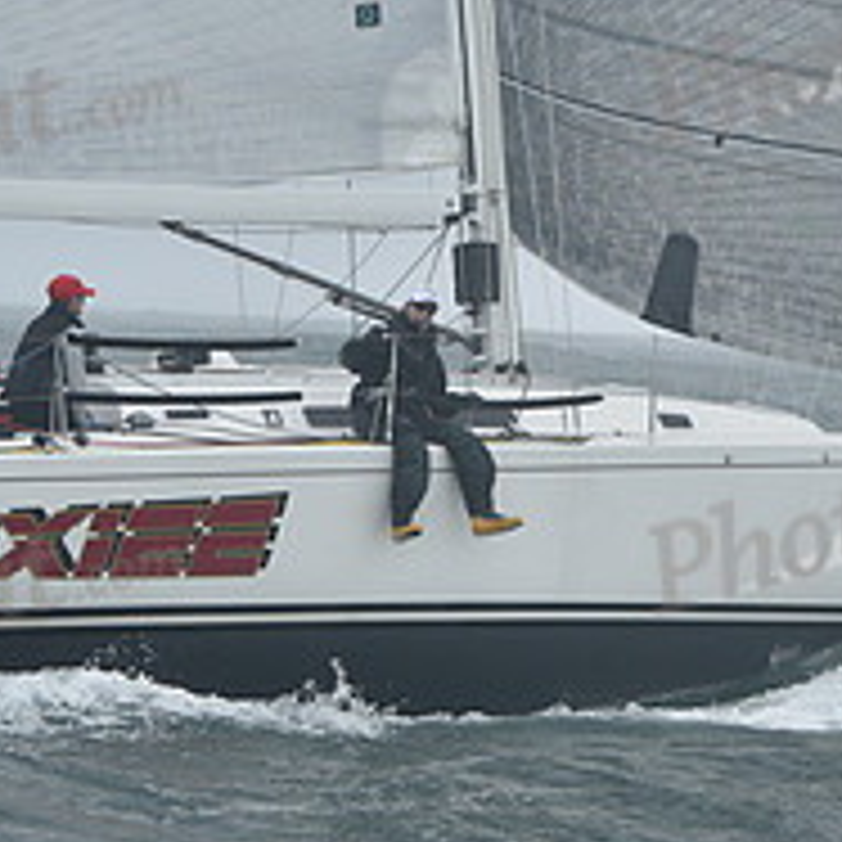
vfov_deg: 9.5
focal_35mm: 185
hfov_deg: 9.5
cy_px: 326
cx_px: 419
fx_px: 5091
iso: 320
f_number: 5
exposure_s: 1/800
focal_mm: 70
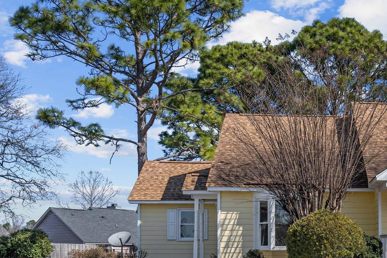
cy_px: 230
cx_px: 358
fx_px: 602
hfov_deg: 33.5
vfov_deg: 23.6
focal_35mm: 56
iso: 250
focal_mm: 30
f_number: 4
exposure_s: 1/2000
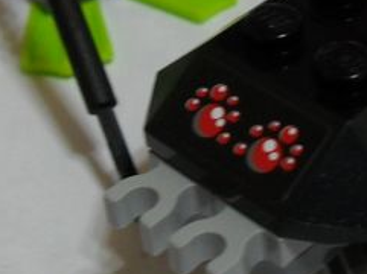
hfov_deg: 14.8
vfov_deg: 11.0
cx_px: 288
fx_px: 1408
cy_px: 21
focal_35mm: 133
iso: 200
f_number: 3
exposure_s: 1/20
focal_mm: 7
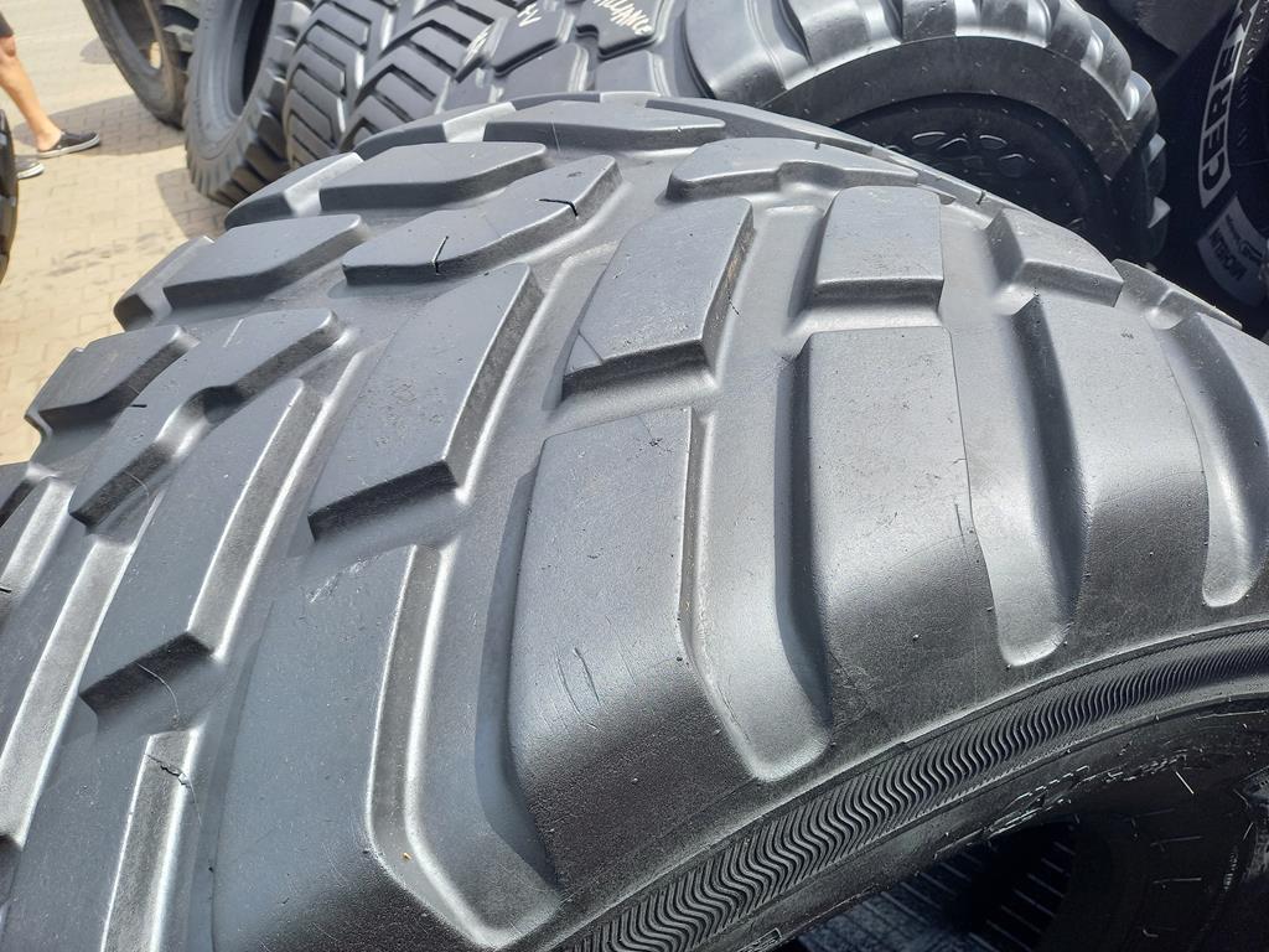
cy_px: 476
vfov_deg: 54.9
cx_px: 634
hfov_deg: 69.4
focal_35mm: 25
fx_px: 916
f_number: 1.8
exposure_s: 1/262
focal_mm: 4.65
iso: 50
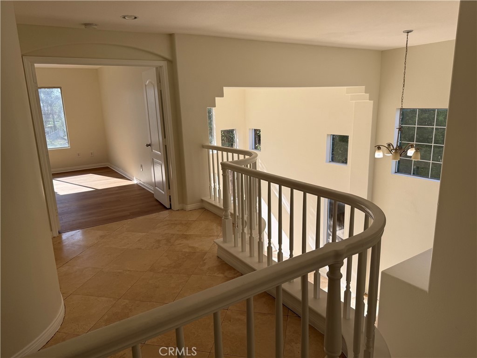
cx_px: 238
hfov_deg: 71.6
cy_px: 179
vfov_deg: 56.8
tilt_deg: -13.1
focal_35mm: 24
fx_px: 331
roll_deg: +1.3
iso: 80
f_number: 1.78
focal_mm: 6.76
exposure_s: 1/1075
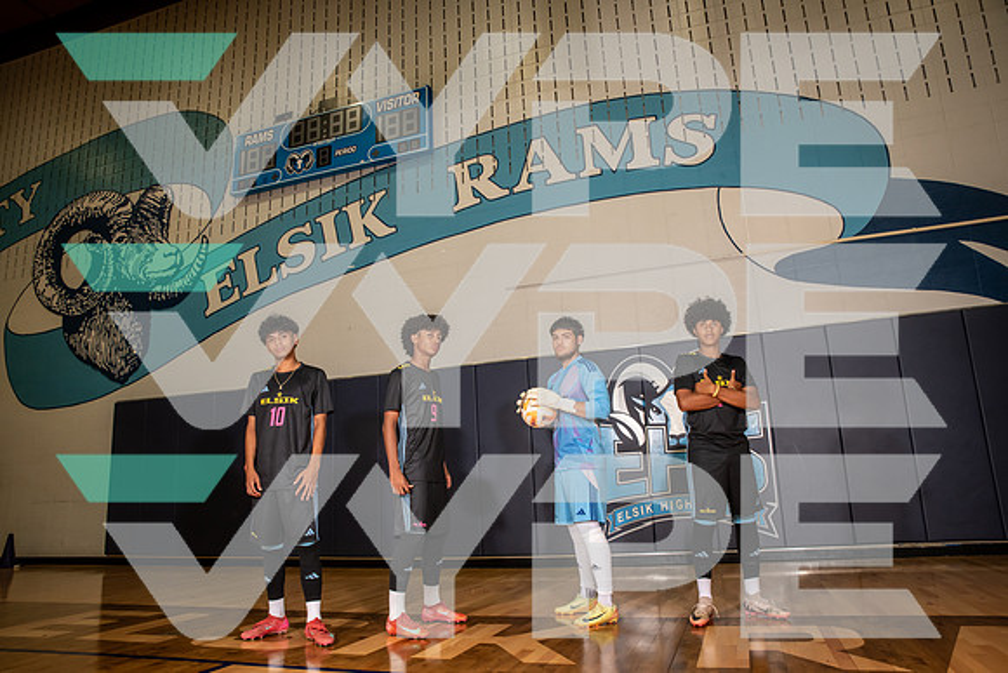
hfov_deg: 73.7
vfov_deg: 53.2
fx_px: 672
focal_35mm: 24
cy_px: 336
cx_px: 504
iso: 800
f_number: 6.3
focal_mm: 24
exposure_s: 1/320
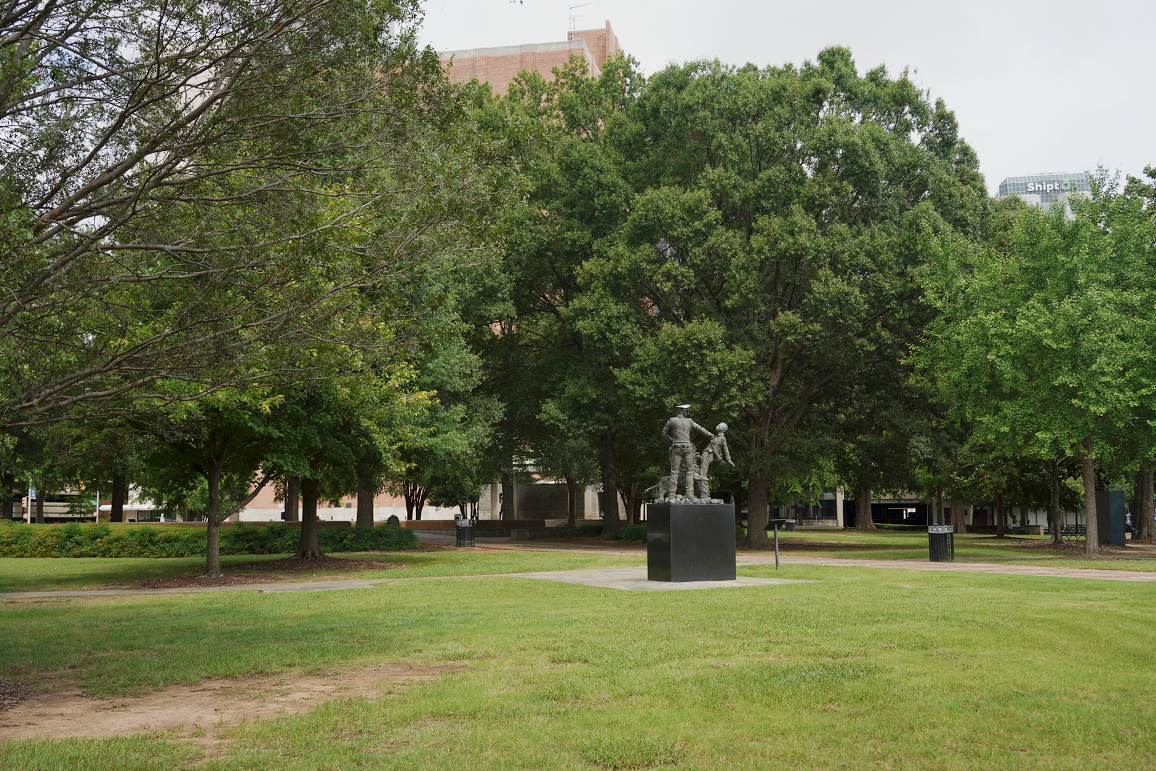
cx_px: 578
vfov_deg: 33.4
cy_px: 386
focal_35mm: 40
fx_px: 1285
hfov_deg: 48.5
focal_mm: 40
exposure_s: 1/100
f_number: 7.1
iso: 100
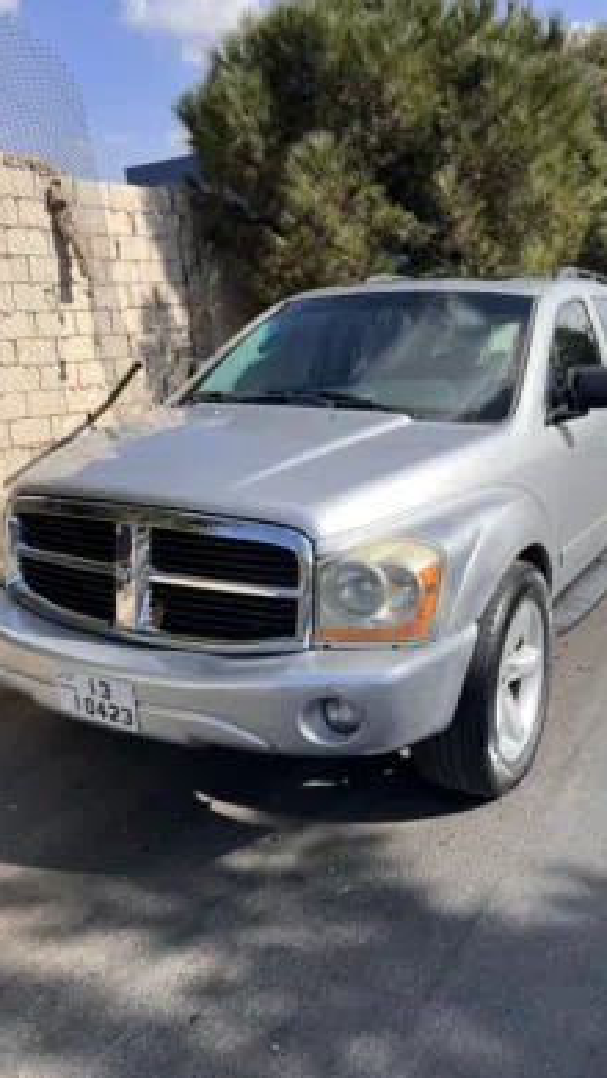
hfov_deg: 40.0
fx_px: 830
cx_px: 364
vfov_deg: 66.1
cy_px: 546
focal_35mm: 29
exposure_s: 1/2571
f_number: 1.5
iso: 50
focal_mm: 5.7
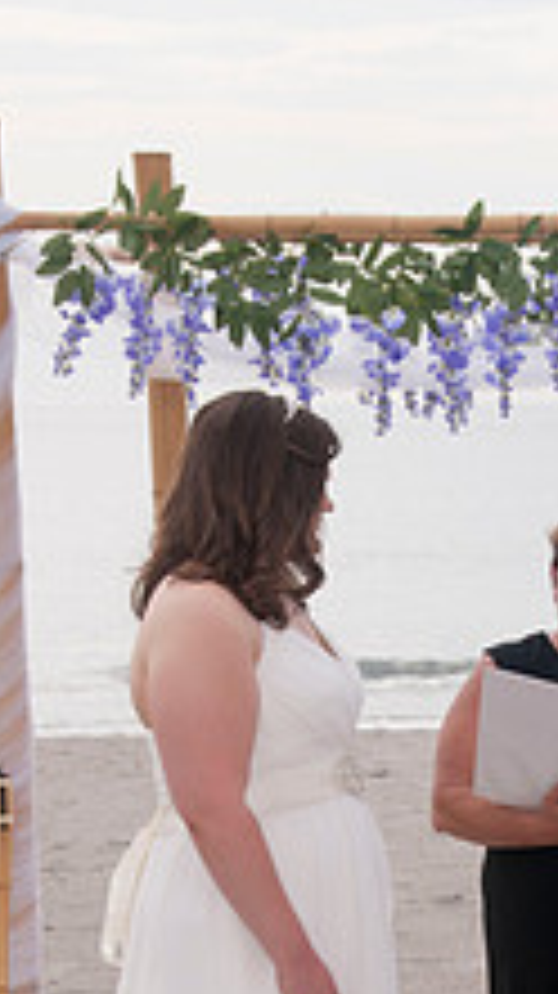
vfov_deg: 12.9
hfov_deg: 7.3
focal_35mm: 166
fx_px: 4375
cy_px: 846
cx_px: 479
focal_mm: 52
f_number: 10
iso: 100
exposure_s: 1/250
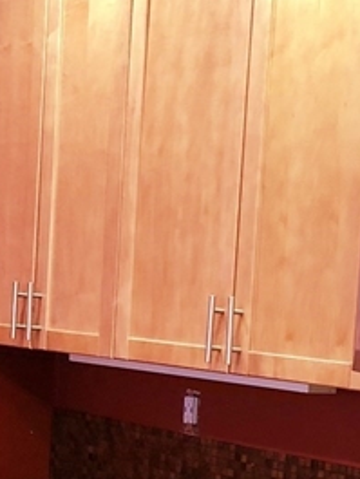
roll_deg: -3.6
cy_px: 461
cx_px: 422
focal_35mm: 81
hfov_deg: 17.4
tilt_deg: -5.5
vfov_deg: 23.3
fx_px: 1122
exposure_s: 1/15
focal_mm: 4
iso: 64
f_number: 1.8
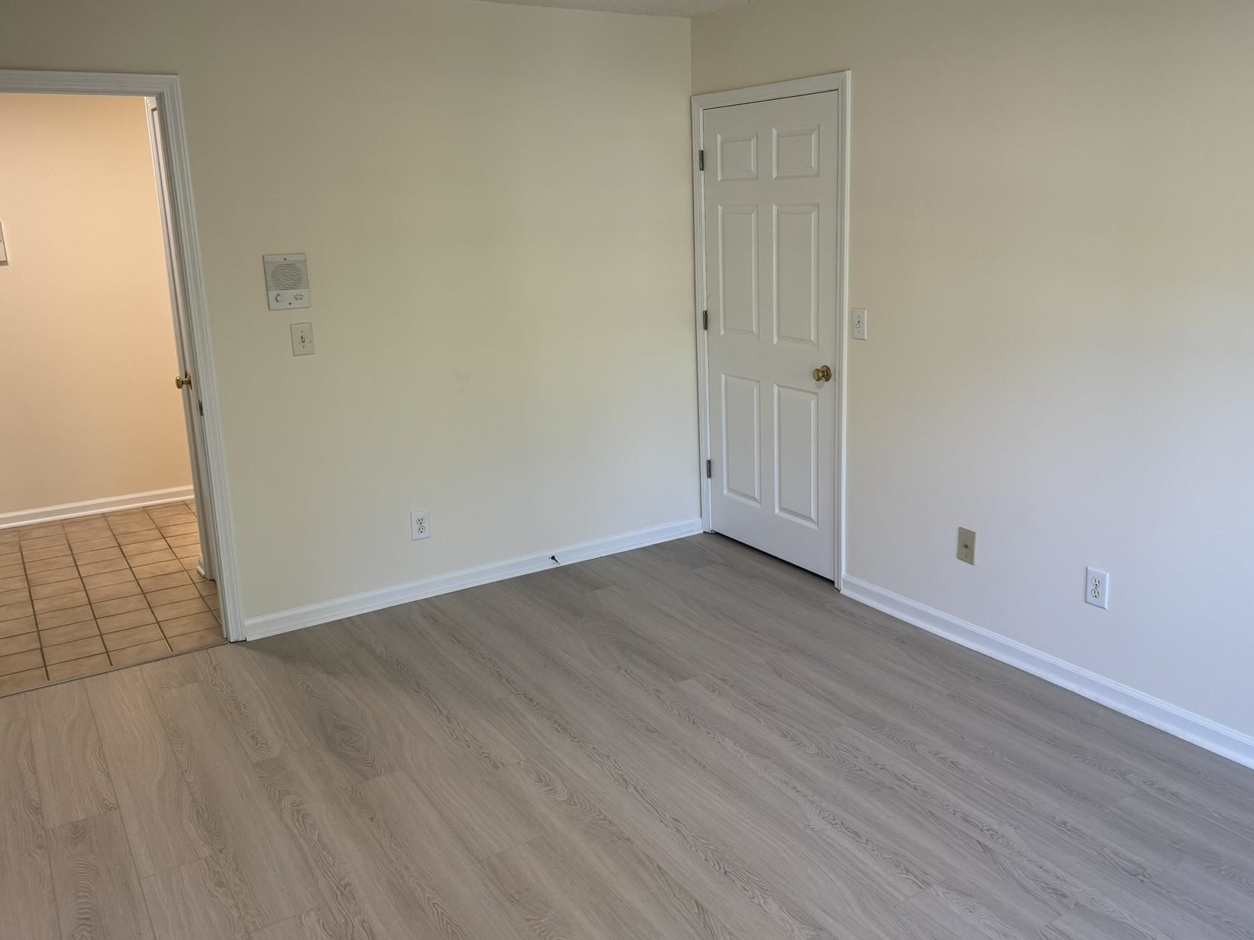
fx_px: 1050
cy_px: 412
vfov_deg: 48.1
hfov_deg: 61.6
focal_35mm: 29
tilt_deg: -12.7
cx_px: 682
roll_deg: +1.7
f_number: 1.78
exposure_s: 1/120
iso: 160
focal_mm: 6.76
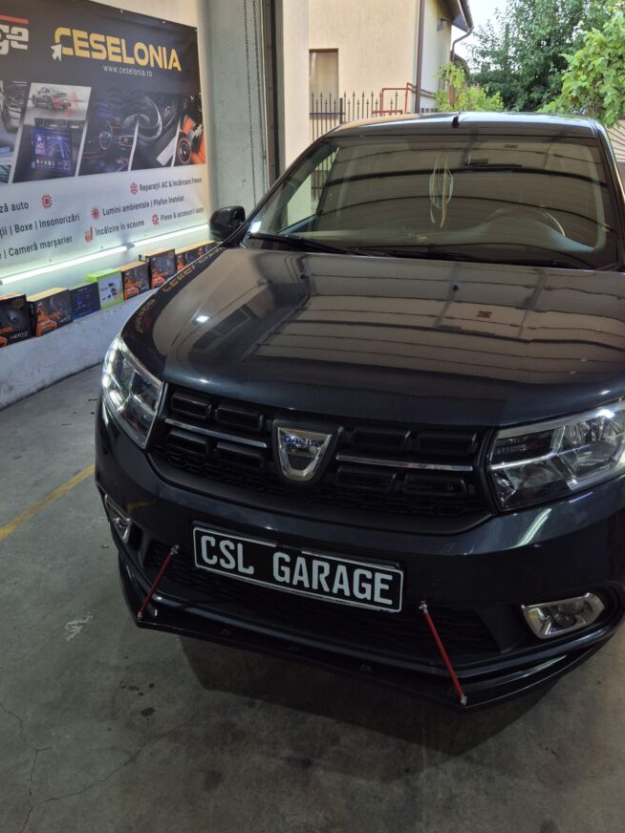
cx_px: 351
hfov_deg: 51.2
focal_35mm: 27
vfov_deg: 65.1
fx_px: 650
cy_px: 369
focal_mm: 5.4
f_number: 1.8
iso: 25
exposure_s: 1/117
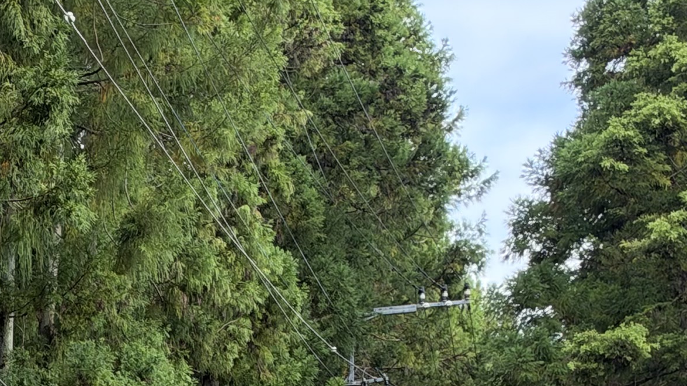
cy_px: 792
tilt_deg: +5.3
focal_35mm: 127
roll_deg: +0.1
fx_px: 2314
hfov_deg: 15.6
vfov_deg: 9.0
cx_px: -336
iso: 64
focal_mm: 6.93
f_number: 1.8
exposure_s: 1/166
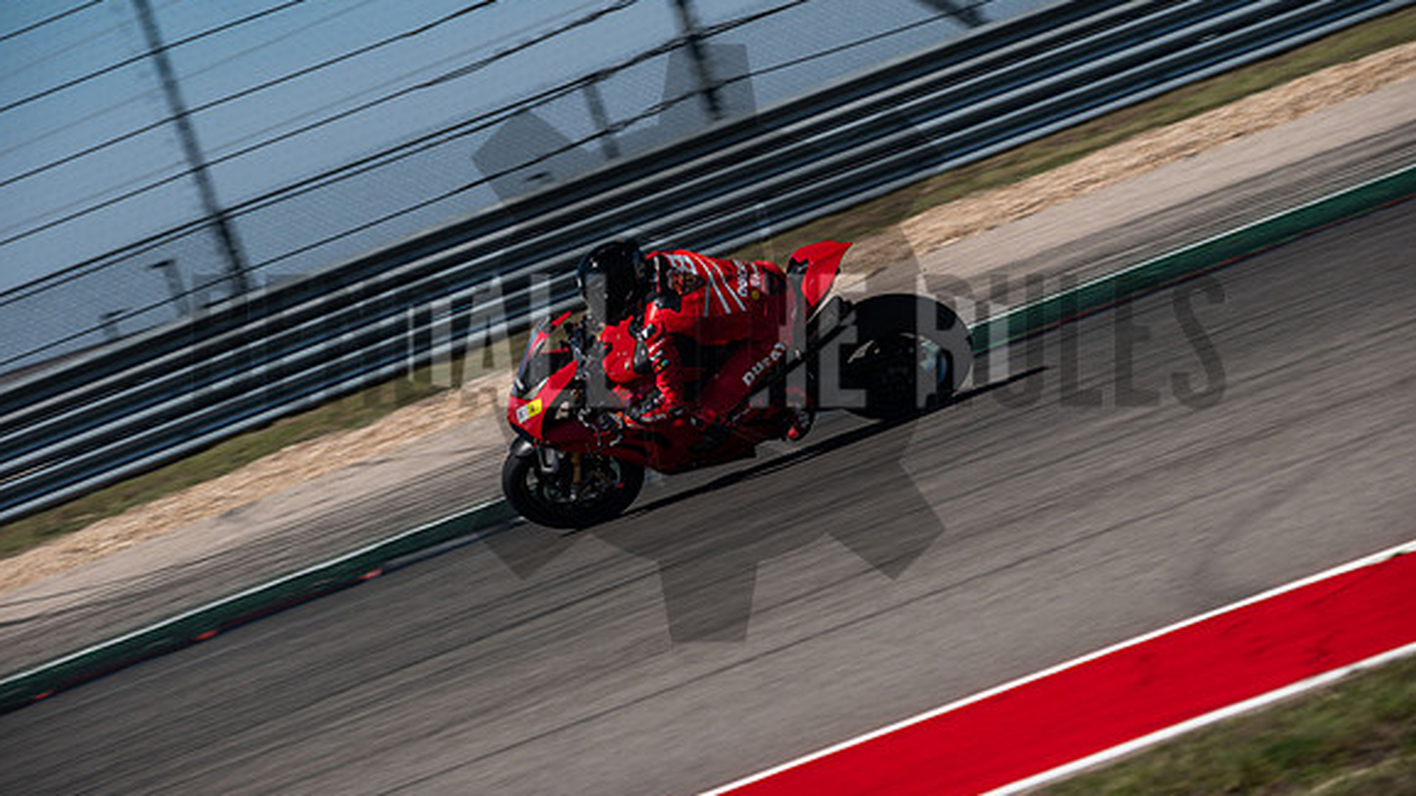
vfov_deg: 6.0
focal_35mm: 204
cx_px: 708
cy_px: 344
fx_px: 7659
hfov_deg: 10.6
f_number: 6.4
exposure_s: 1/320
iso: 160
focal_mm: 129.2
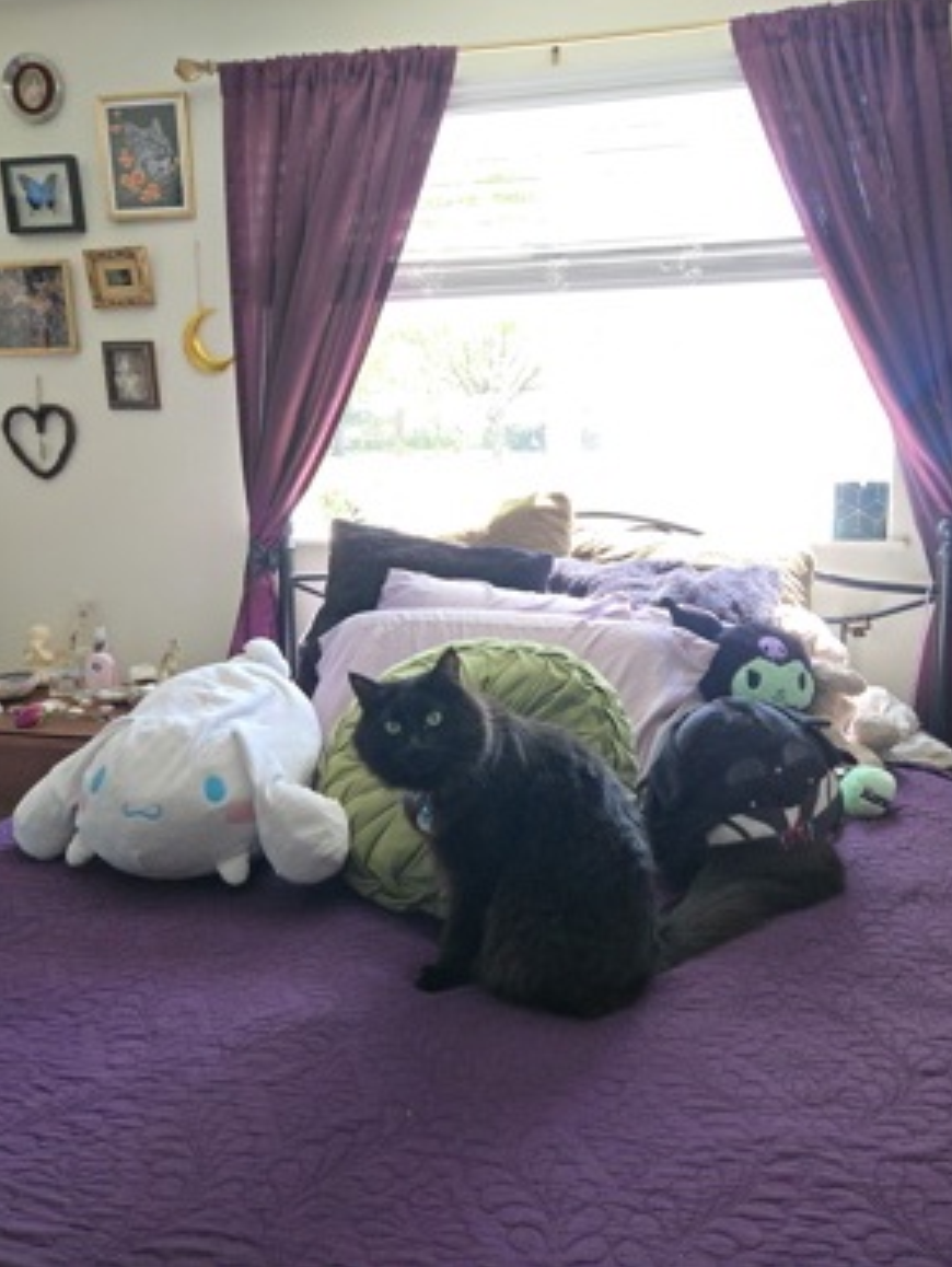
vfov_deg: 69.3
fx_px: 916
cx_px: 507
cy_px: 584
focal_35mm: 25
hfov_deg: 54.9
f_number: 1.8
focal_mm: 5.4
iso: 200
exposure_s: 1/180
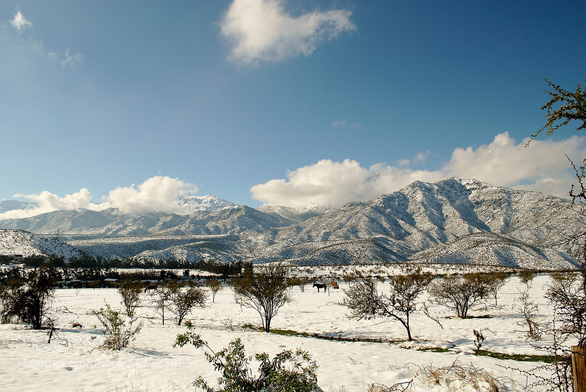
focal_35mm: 27
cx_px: 293
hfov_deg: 67.3
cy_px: 196
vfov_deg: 48.0
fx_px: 440
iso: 100
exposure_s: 1/500
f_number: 8
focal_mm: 18
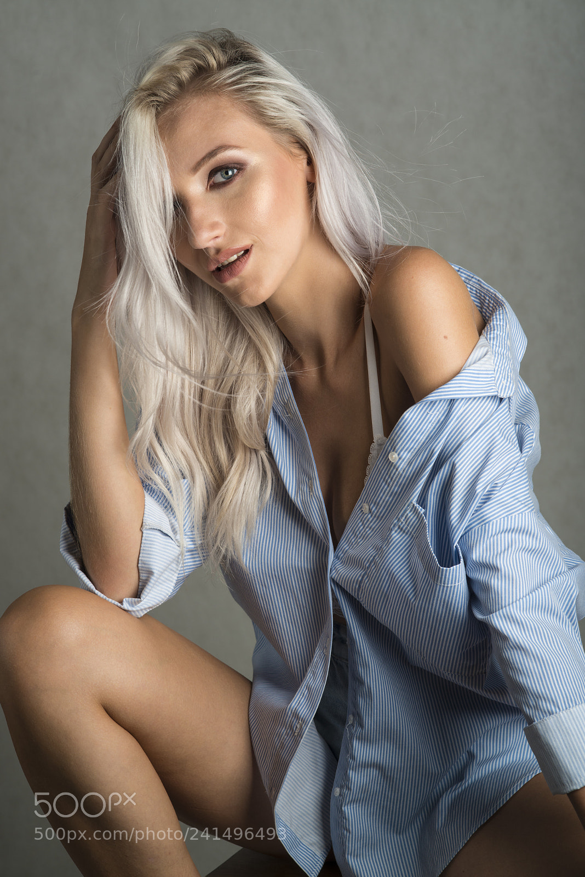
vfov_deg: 19.4
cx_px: 292
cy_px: 438
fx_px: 2557
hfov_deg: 13.1
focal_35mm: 105
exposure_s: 1/200
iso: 200
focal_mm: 105
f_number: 8
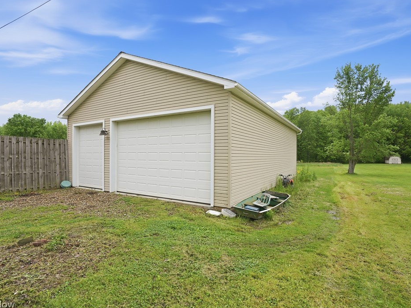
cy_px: 152
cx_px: 211
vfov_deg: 71.6
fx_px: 214
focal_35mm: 18
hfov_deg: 87.7
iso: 640
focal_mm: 16
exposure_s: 1/250
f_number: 8
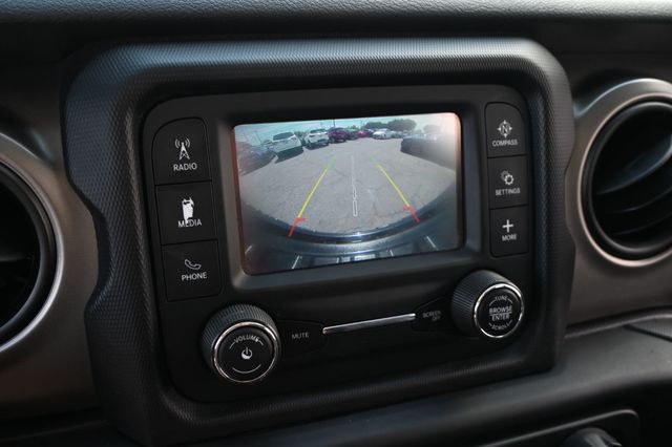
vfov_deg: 41.7
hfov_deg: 59.5
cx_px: 336
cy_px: 224
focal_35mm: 32
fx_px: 588
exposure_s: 1/40
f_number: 4
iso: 160
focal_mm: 21
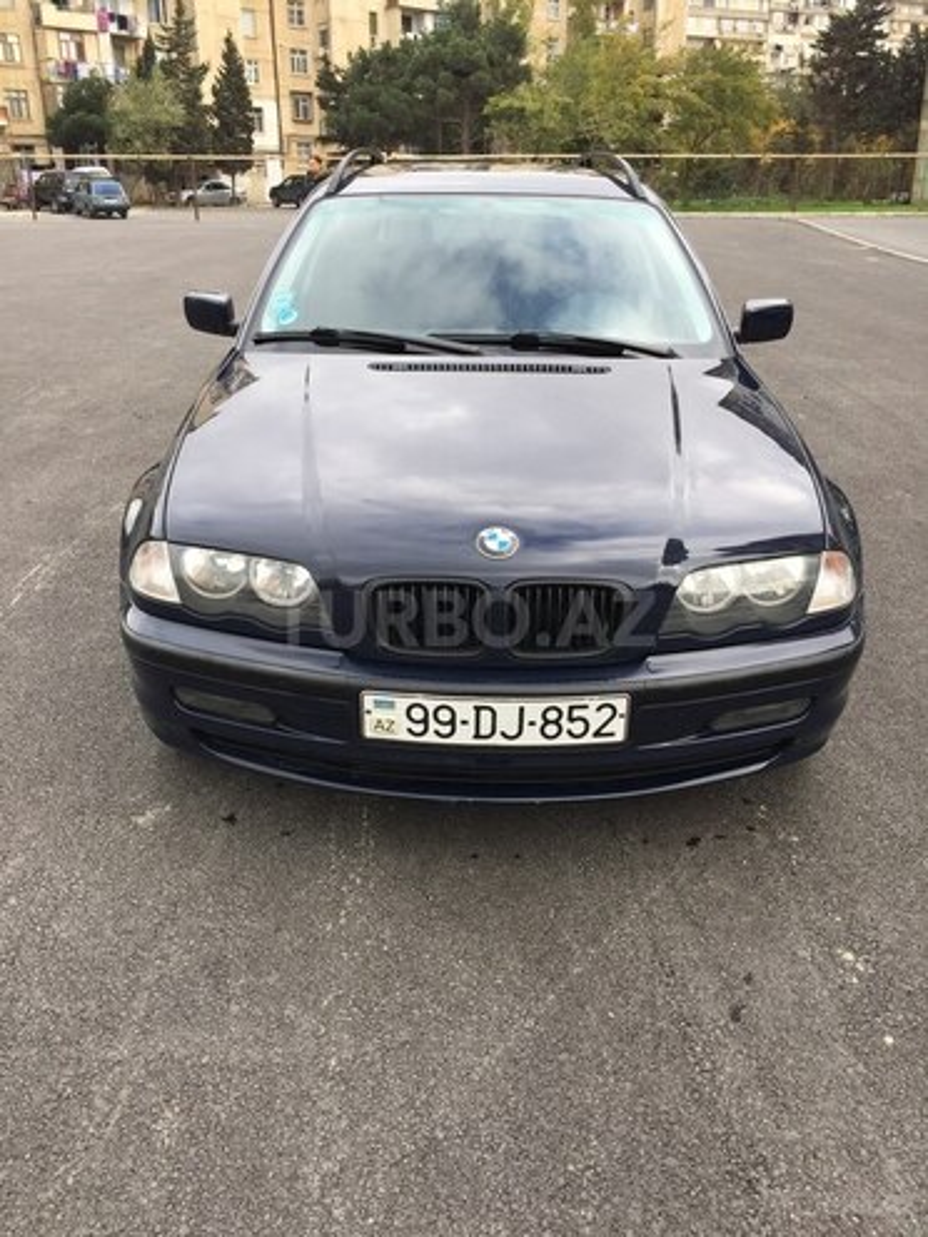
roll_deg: +0.8
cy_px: 618
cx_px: 464
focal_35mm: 29
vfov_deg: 61.7
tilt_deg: -19.9
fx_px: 1037
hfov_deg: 48.2
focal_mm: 4.15
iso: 32
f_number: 2.2
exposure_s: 1/316
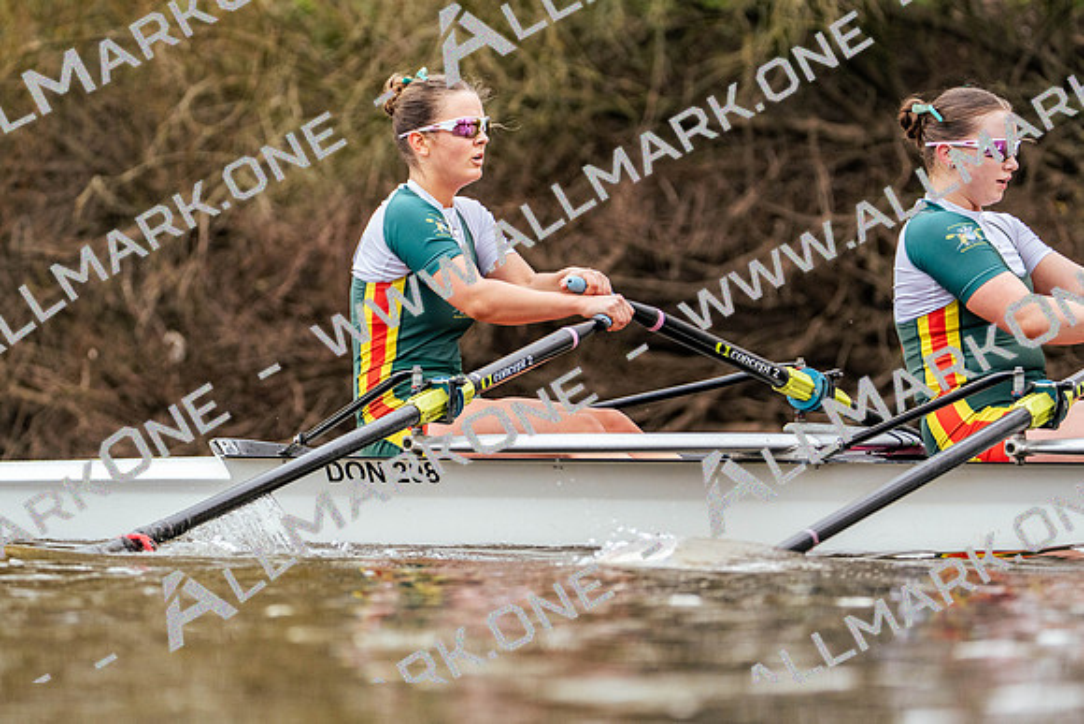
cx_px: 542
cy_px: 362
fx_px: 8553
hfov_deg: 7.3
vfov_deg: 4.8
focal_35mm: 284
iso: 2500
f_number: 6.3
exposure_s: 1/2000
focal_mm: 284
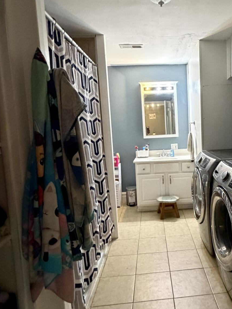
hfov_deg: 52.7
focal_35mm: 25
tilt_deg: -5.2
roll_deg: +1.9
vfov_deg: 69.3
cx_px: 171
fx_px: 223
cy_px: 144
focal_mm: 2.22
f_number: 2.2
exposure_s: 1/60
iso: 800
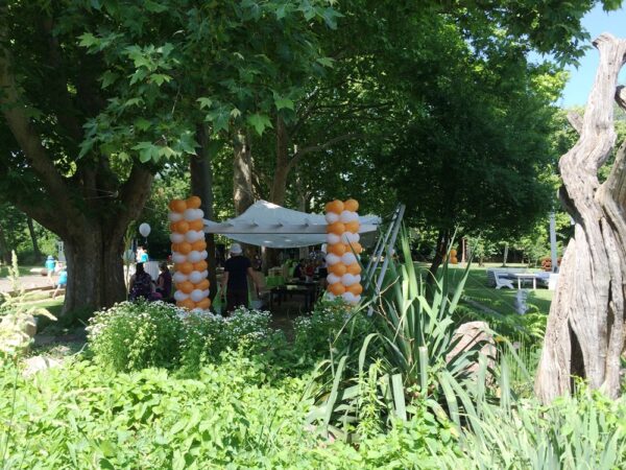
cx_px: 313
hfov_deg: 61.7
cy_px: 235
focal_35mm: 29
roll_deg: -0.1
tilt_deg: +0.8
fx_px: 524
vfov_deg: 48.2
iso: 32
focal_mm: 4.15
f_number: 2.2
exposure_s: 1/651
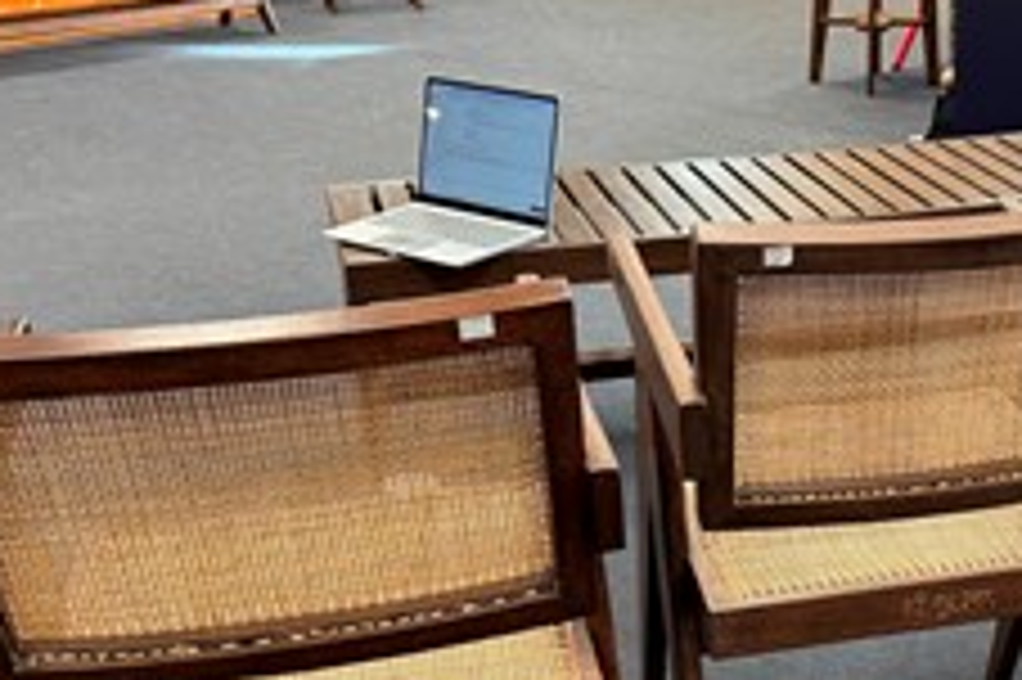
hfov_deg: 34.6
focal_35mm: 55
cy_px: 610
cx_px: 887
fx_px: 1560
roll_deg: +1.7
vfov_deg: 23.9
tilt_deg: -28.0
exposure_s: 1/50
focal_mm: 6.76
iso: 250
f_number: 1.78
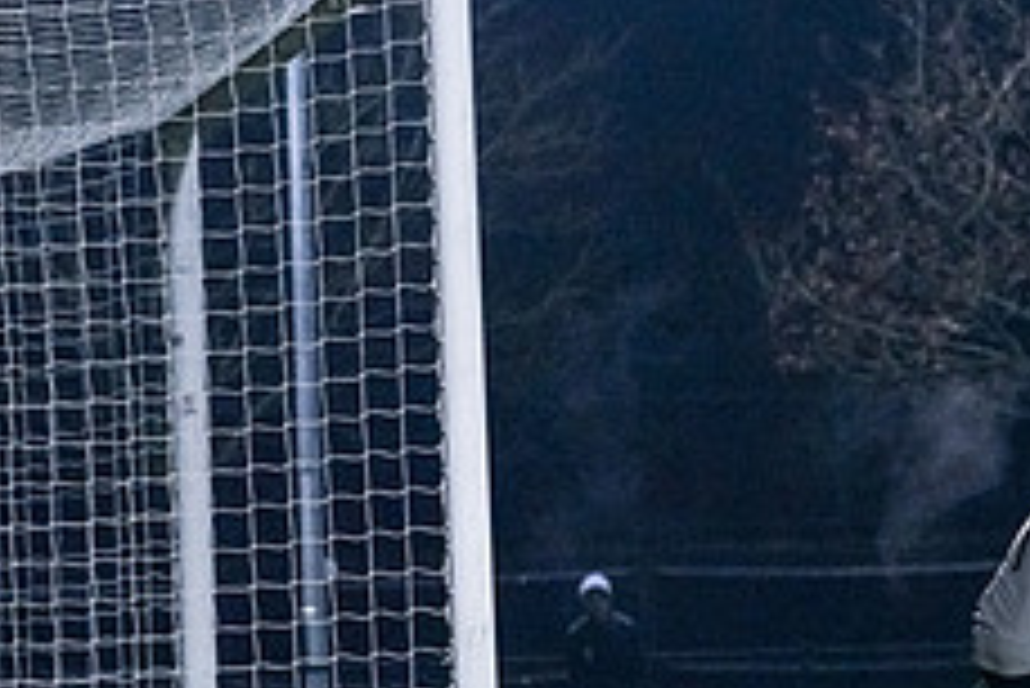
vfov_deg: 4.0
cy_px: 317
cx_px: 814
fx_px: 9791
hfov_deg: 6.0
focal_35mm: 342
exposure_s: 1/800
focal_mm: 135
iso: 5000
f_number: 5
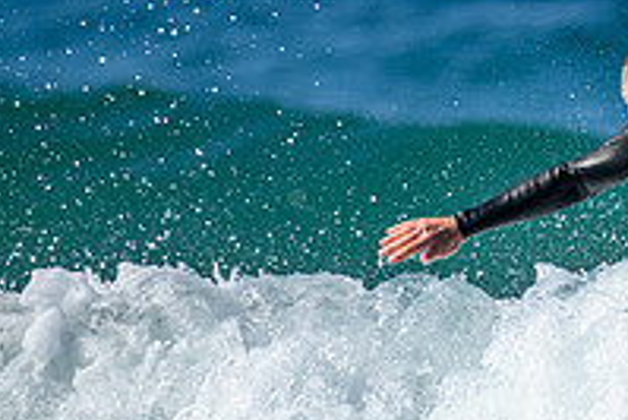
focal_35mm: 2593
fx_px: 45265
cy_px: 538
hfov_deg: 0.8
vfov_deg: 0.5
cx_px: 1000
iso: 500
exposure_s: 1/2000
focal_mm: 800
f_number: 6.3
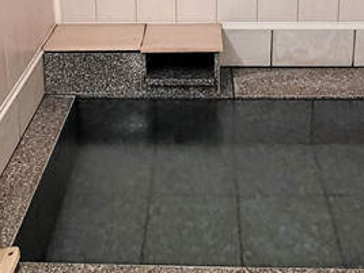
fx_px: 683
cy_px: 3
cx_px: 164
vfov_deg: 21.8
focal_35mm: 65
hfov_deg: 29.8
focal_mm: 2.26
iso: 1250
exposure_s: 1/24
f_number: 2.2
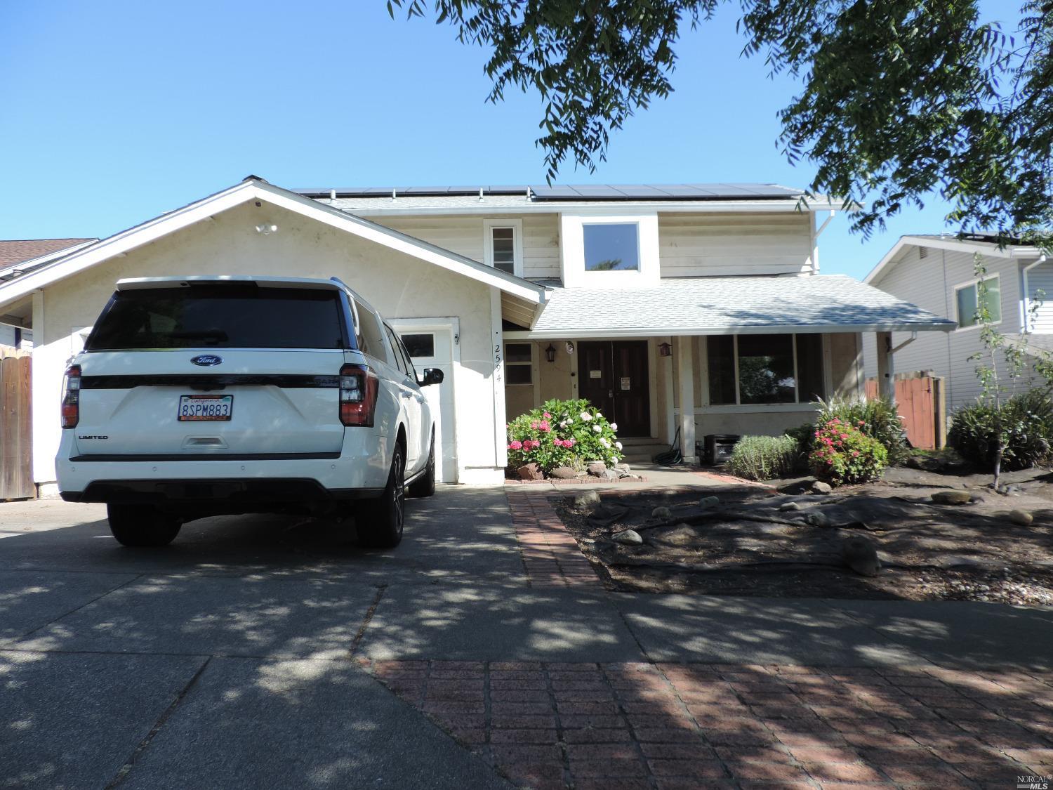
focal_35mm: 24
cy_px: 395
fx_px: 730
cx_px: 526
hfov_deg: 71.6
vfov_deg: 56.8
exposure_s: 1/500
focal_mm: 4.3
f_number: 3
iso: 80
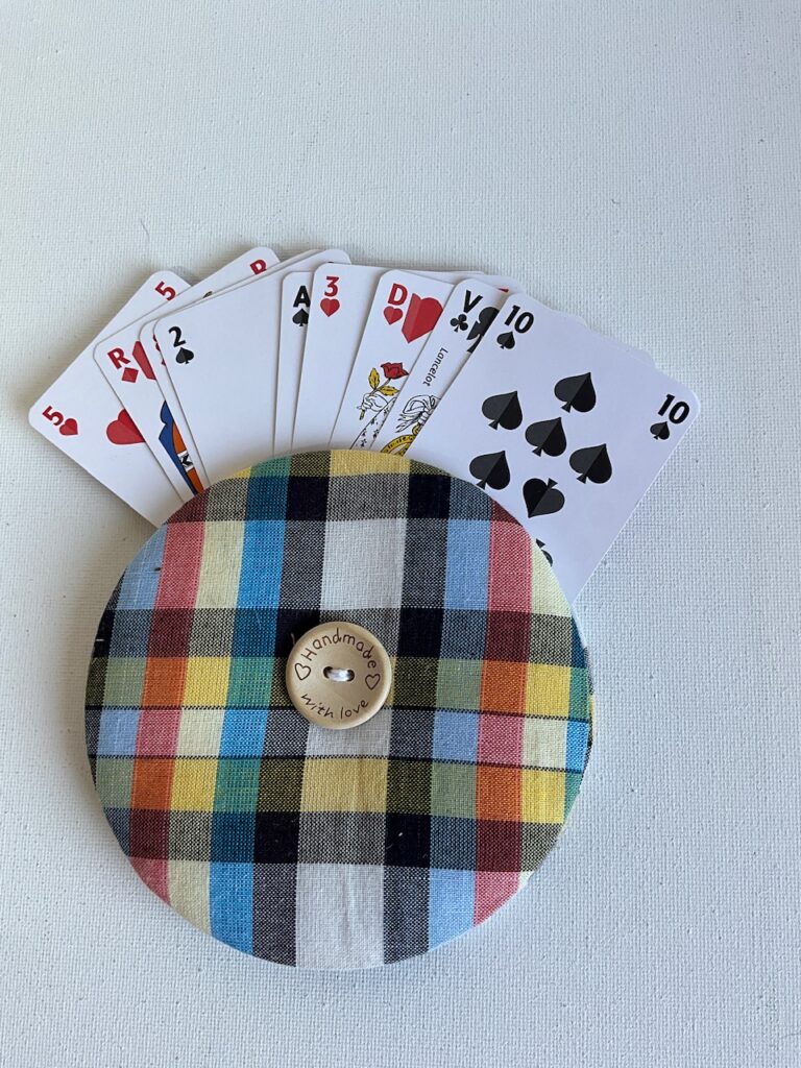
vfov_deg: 61.7
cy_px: 534
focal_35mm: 29
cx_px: 400
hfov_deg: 48.2
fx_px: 895
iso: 40
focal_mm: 3
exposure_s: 1/122
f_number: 1.8
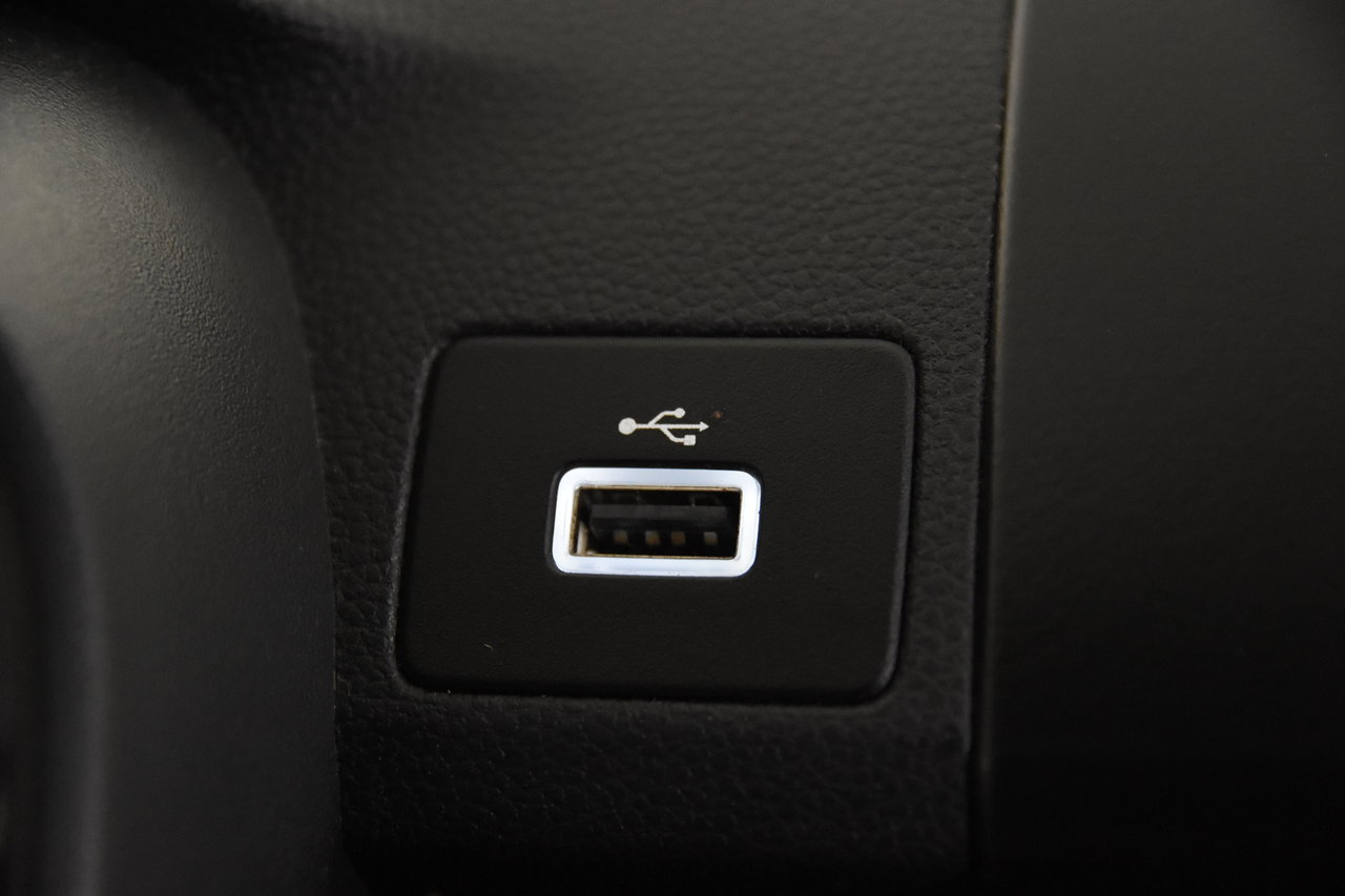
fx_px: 3474
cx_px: 672
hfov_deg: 21.9
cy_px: 448
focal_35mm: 93
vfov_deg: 14.7
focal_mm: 62
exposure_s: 1/100
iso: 4500
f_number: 4
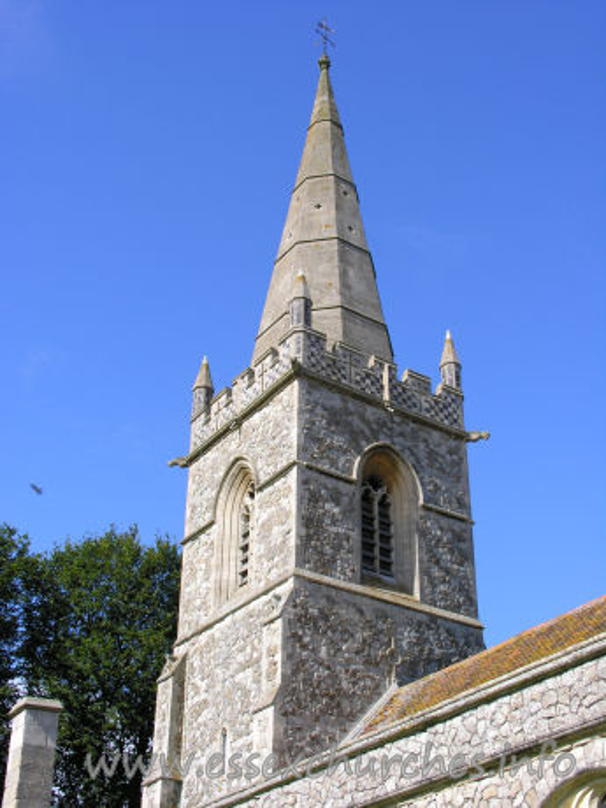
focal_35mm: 50
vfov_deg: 38.2
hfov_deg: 29.1
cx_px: 303
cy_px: 404
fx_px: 1167
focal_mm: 12.7
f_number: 6.2
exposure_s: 1/152
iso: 50
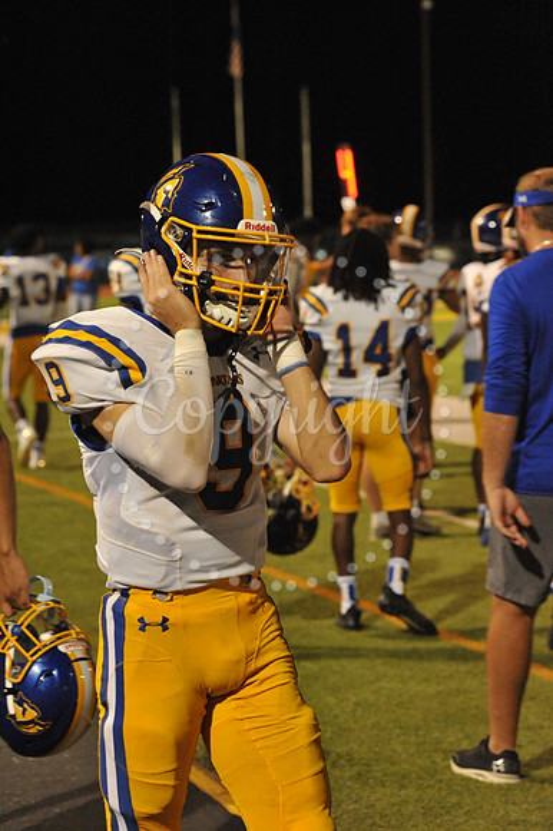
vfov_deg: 17.1
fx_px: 2768
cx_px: 276
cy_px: 416
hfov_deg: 11.4
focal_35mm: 120
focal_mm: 120
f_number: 6.3
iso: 6400
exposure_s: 1/200
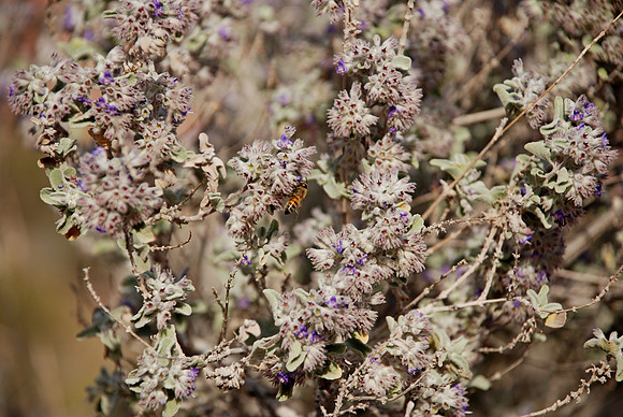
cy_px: 208
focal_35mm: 202
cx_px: 312
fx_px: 3508
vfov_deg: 6.8
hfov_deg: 10.1
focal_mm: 135
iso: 160
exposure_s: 1/500
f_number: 5.6
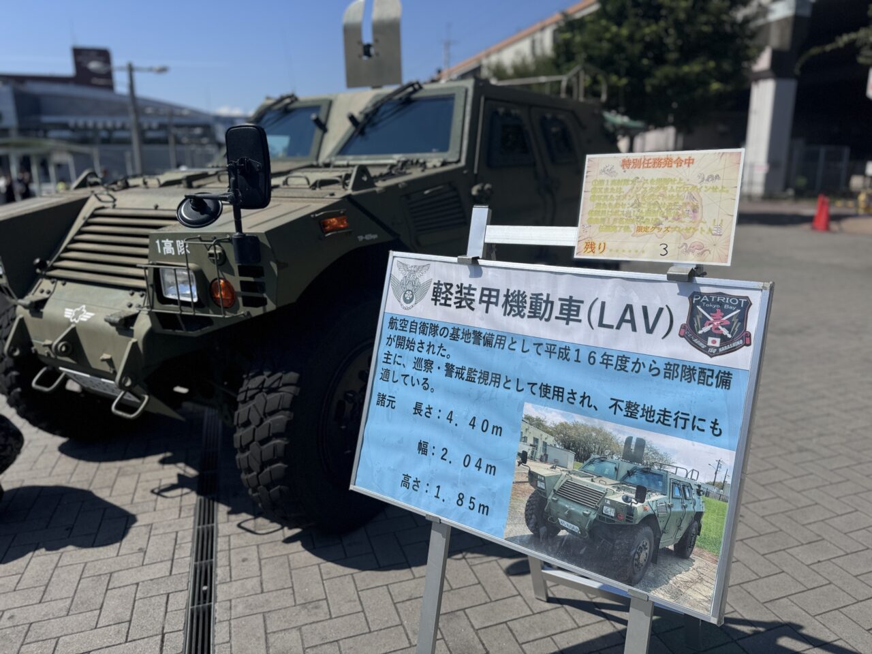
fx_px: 605
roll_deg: +0.4
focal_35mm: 24
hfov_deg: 71.6
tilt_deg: -14.1
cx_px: 436
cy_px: 327
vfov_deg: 56.8
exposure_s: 1/7937
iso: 80
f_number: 1.78
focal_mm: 6.76
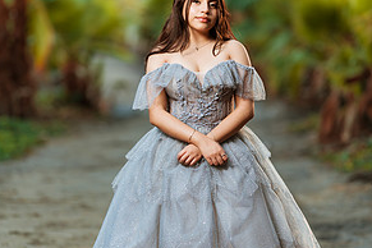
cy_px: 112
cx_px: 188
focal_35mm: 209
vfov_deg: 6.6
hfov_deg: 9.8
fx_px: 2159
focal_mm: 135
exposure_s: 1/400
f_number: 1.8
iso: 100
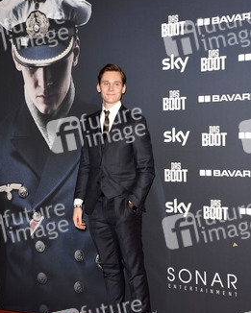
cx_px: 124
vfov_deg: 27.5
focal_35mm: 69
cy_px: 179
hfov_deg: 22.2
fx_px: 640
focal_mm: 40
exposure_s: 1/160
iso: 800
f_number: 6.3
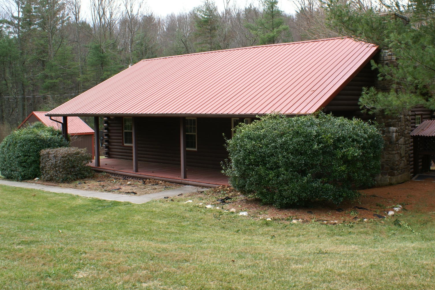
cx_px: 263
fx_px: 459
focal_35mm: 38
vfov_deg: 35.0
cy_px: 132
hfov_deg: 50.3
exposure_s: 1/60
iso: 100
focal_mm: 20
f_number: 7.1
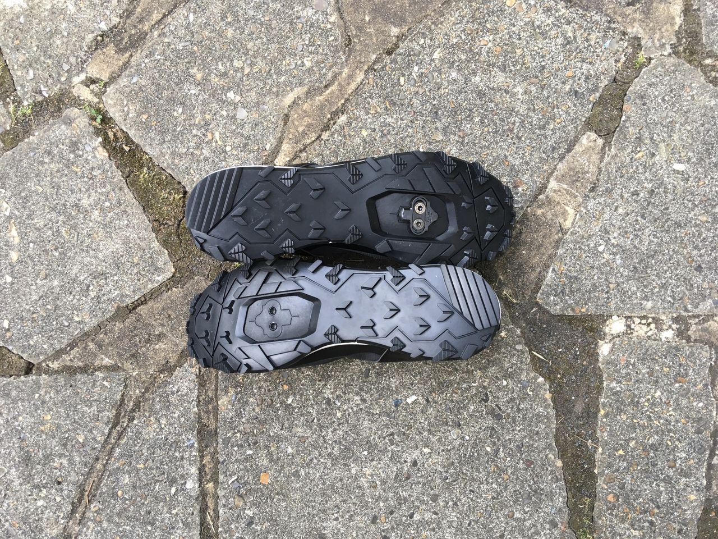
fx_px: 602
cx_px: 359
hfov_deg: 61.7
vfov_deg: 48.2
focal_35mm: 29
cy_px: 270
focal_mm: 4.15
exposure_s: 1/33
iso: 32
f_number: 2.2
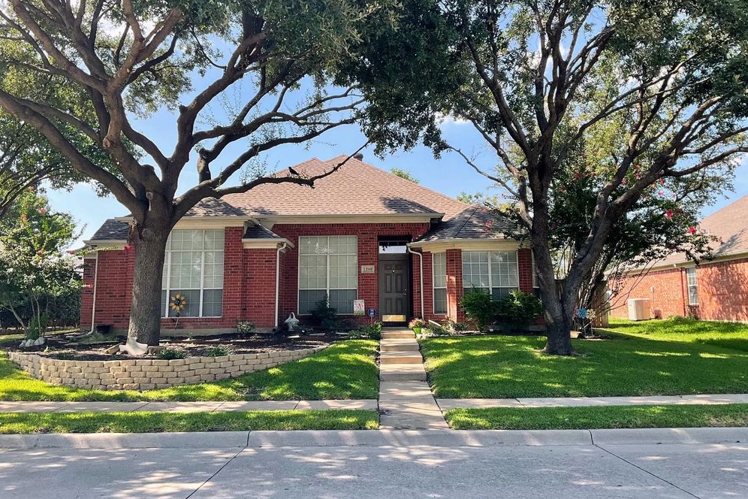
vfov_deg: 42.2
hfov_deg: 60.3
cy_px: 214
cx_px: 365
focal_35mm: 31
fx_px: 644
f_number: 1.8
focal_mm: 3
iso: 25
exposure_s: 1/683
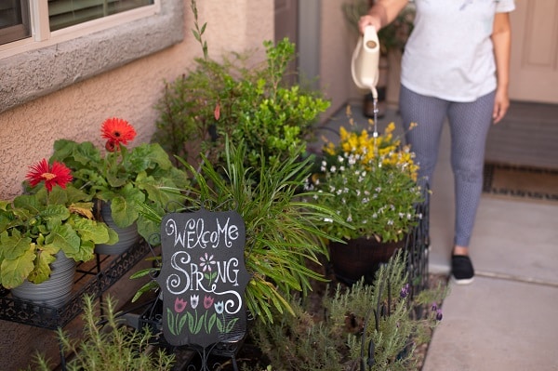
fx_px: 774
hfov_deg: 39.6
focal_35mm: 50
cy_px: 186
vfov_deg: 26.9
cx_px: 279
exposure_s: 1/60
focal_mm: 50
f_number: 2.8
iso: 200
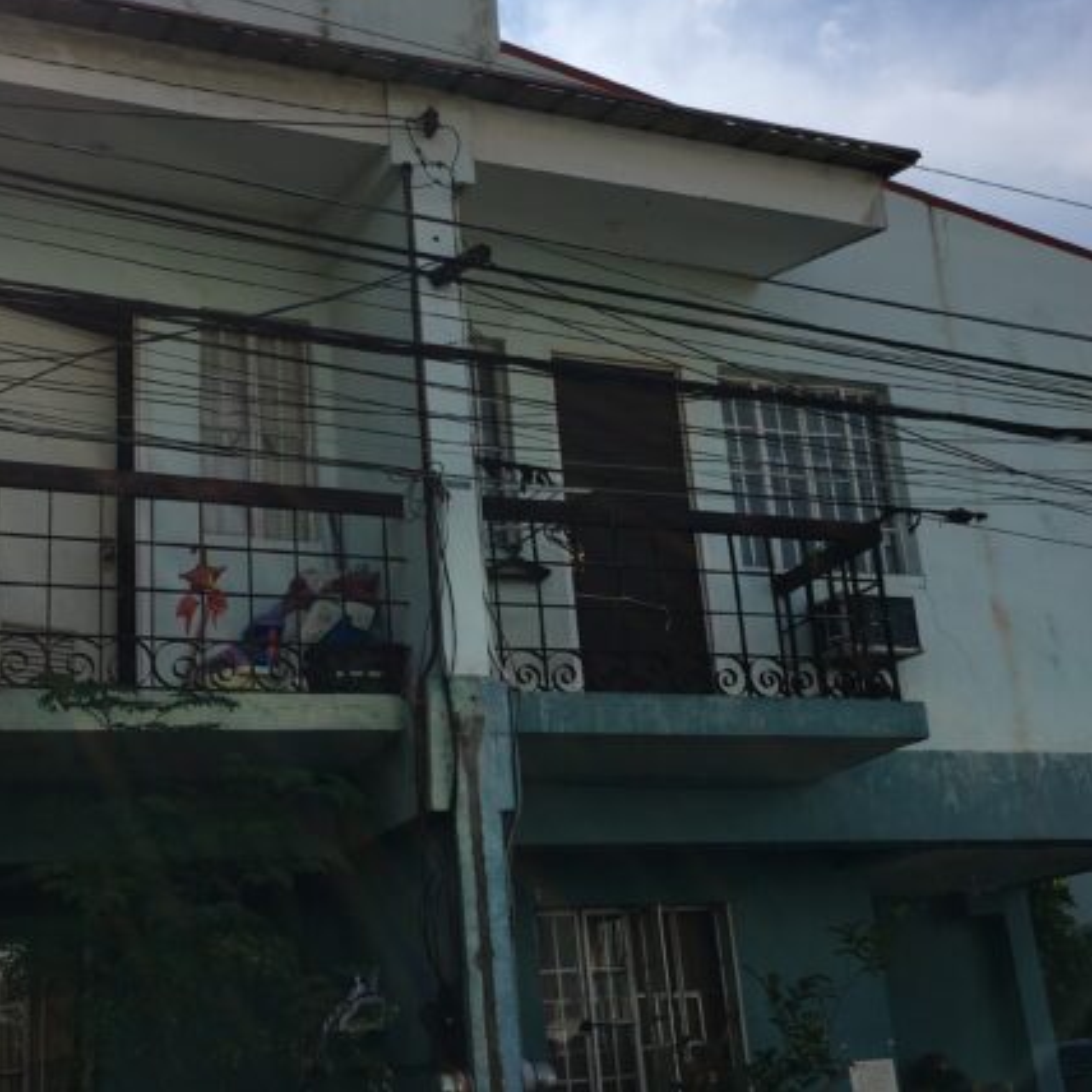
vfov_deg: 47.2
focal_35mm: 35
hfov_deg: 47.2
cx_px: 533
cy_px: 536
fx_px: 1249
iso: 25
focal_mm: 4.15
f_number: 2.2
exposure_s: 1/2481
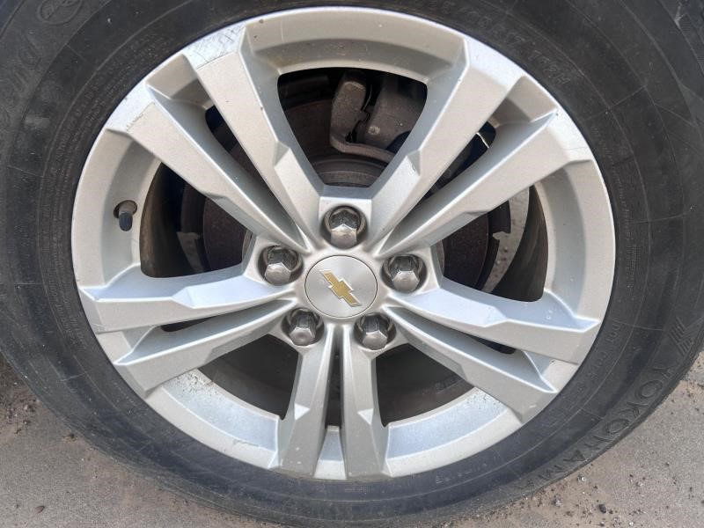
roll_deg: +2.0
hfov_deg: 67.3
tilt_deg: -27.6
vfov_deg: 53.1
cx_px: 352
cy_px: 264
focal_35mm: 26
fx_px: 529
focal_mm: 5.7
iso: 50
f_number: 1.5
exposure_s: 1/957
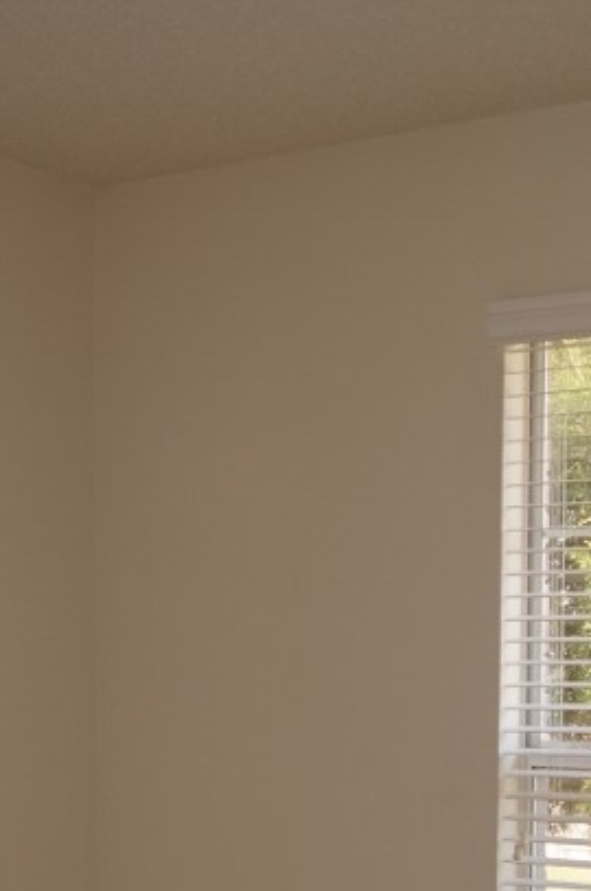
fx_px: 1680
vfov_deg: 28.5
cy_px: 803
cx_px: 383
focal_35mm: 68
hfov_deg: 19.9
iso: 100
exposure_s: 1/100
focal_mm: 18
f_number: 4.5
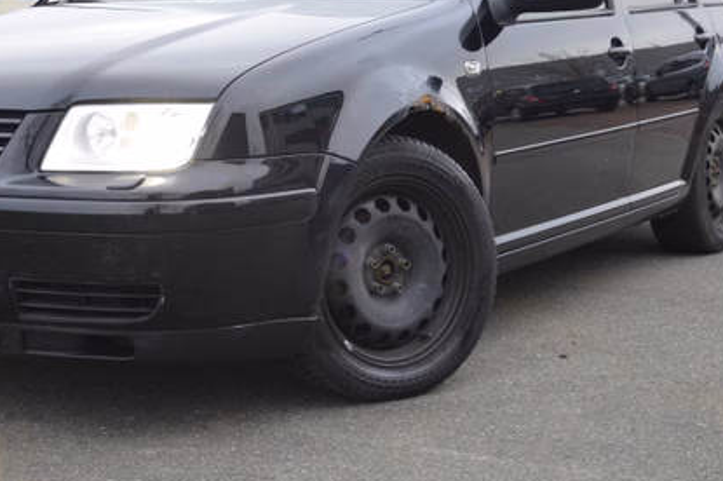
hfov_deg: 27.2
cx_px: 246
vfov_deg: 18.4
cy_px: 195
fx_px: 1485
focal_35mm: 74
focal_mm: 32
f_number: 4.2
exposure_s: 1/40
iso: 400
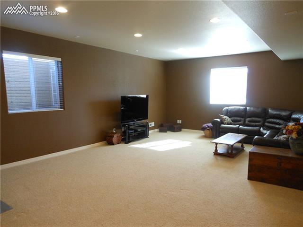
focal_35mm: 25
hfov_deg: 69.4
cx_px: 152
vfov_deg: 54.9
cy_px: 114
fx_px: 219
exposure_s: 1/30
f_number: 3.2
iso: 250
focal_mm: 4.5
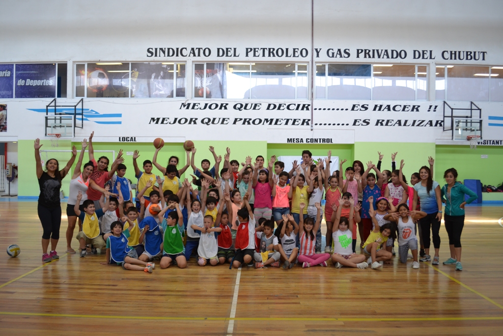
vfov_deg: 43.6
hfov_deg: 61.9
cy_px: 168
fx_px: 419
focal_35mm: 30
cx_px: 252
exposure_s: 1/60
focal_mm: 20
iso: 400
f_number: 3.8
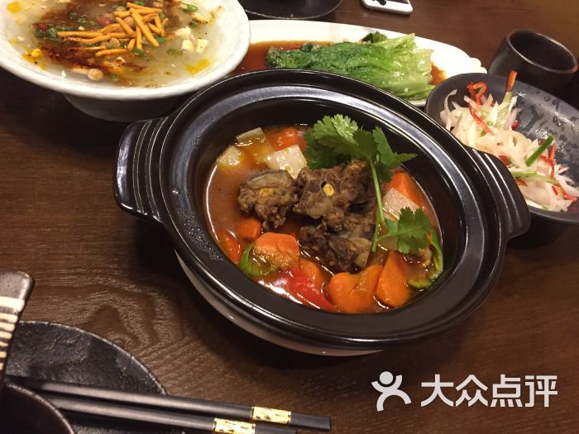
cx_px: 290
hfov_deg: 61.7
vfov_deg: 48.2
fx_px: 485
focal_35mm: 29
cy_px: 217
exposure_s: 1/33
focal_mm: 4.15
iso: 320
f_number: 2.2
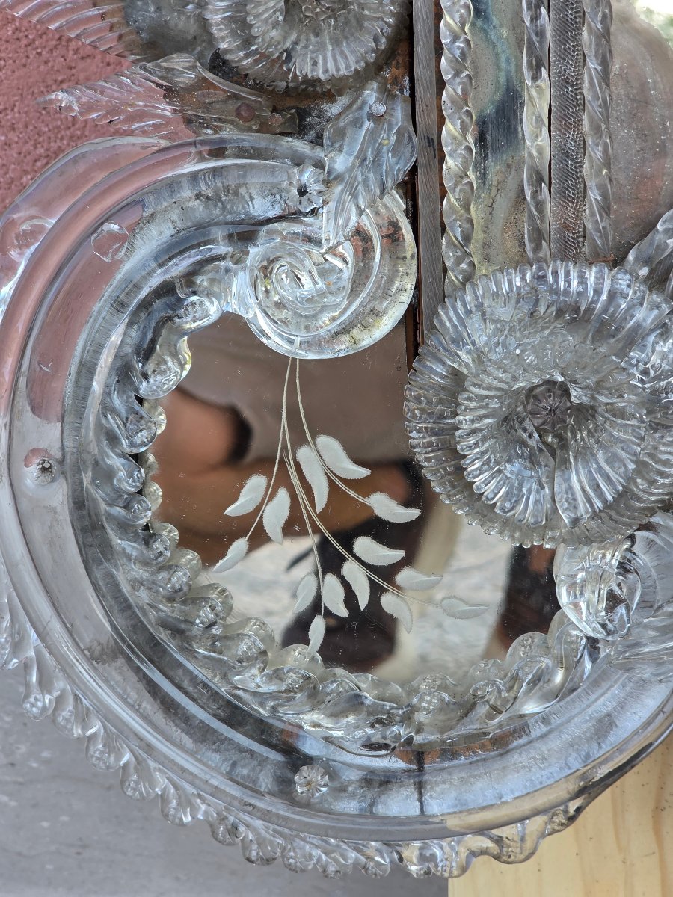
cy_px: 448
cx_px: 336
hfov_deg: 21.3
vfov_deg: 28.2
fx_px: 1789
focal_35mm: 69
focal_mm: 7.9
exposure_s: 1/257
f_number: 2.4
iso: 50
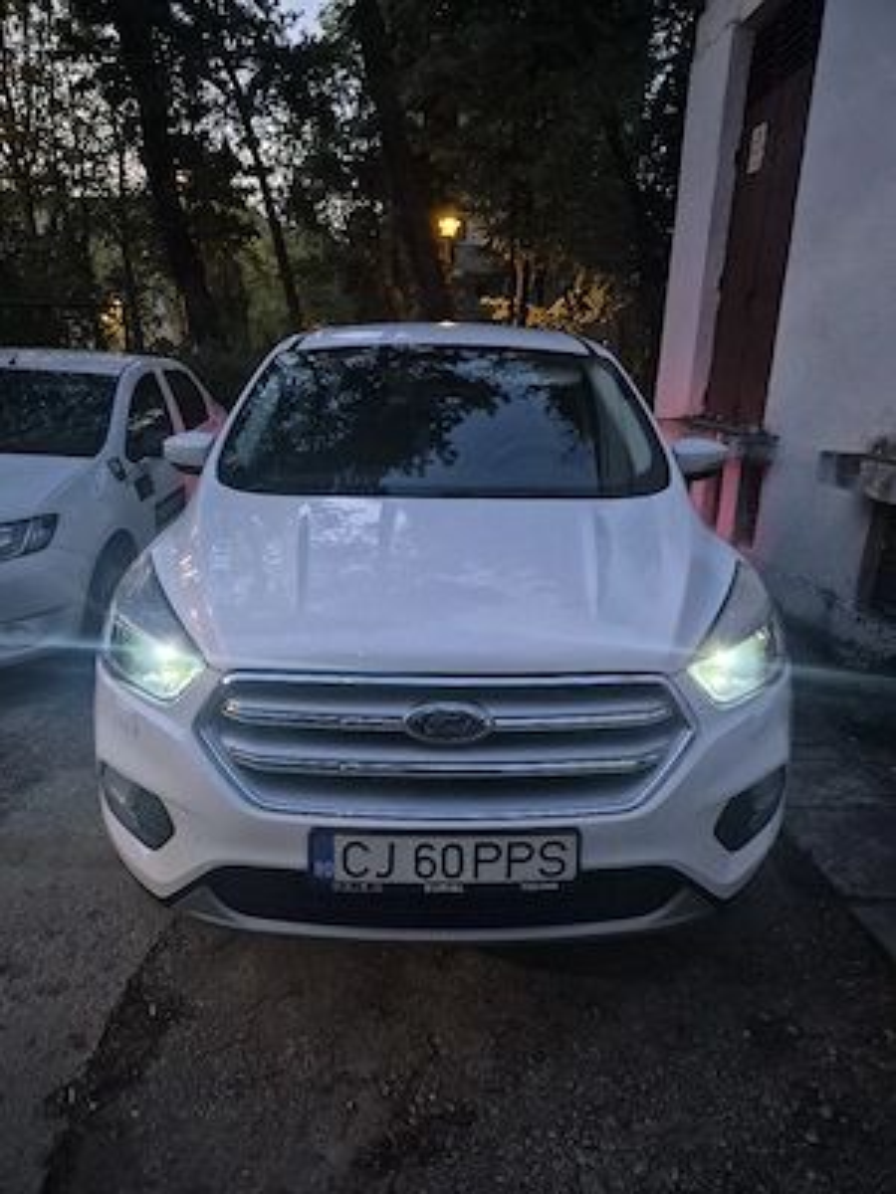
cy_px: 597
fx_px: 794
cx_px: 448
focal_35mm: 23
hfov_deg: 58.9
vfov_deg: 73.9
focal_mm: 5.4
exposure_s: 1/50
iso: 2000
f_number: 1.8
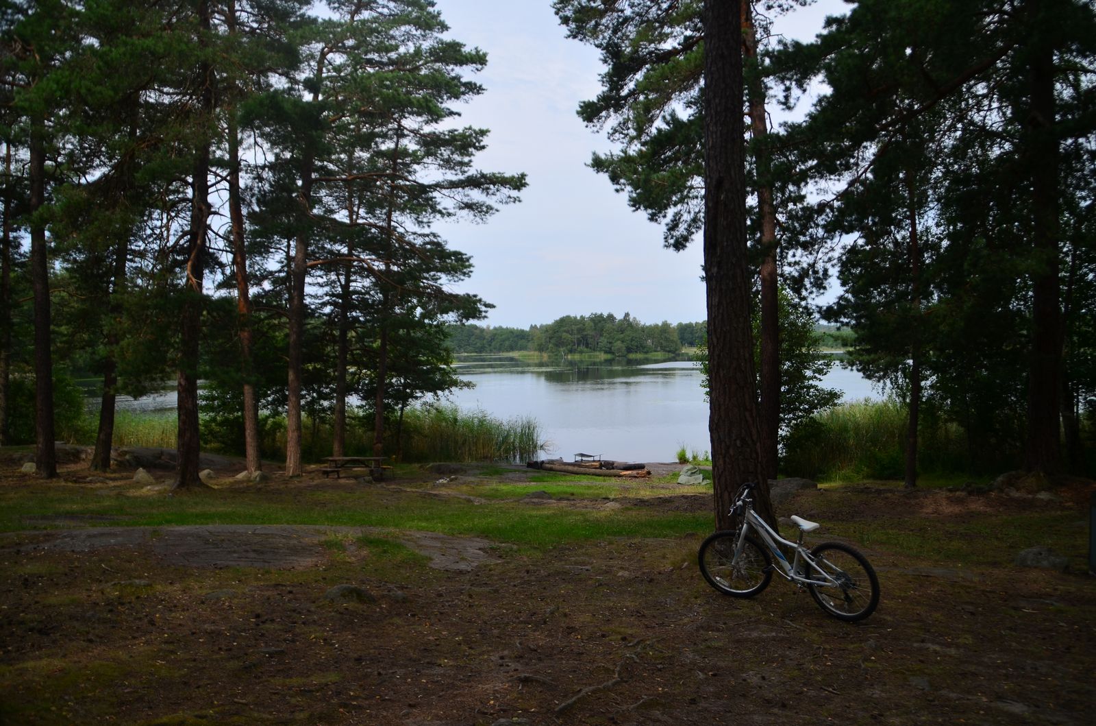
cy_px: 363
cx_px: 548
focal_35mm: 33
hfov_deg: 57.3
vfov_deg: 39.8
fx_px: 1002
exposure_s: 1/1000
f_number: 3.5
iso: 100
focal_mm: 22
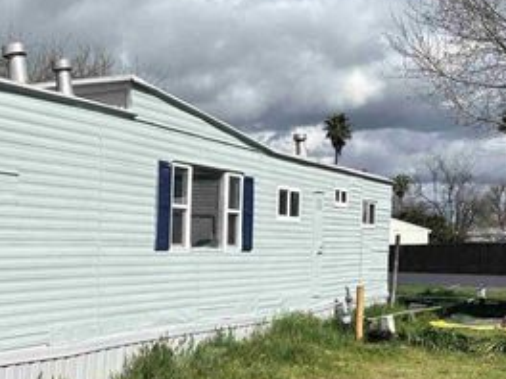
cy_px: 278
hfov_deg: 29.0
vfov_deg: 23.1
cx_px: 15
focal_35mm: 63
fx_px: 921
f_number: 1.6
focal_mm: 5.96
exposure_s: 1/7194
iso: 50
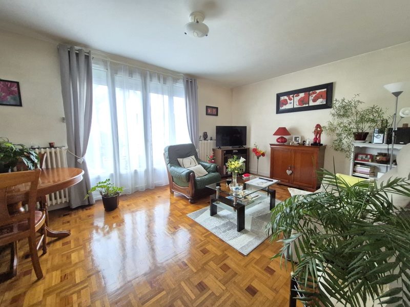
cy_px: 154
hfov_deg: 106.2
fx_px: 154
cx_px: 205
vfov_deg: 89.9
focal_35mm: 13
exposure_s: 1/50
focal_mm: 1.74
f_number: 2.2
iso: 1250
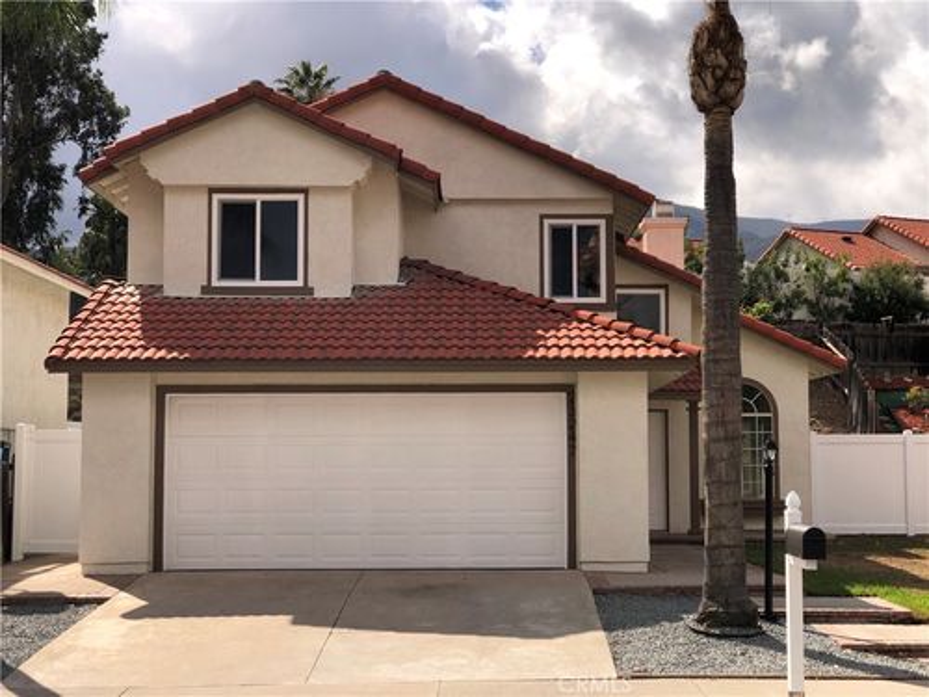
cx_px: 464
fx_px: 1530
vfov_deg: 25.7
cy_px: 348
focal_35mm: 57
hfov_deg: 33.8
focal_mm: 6.6
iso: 20
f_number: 2.8
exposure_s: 1/1033
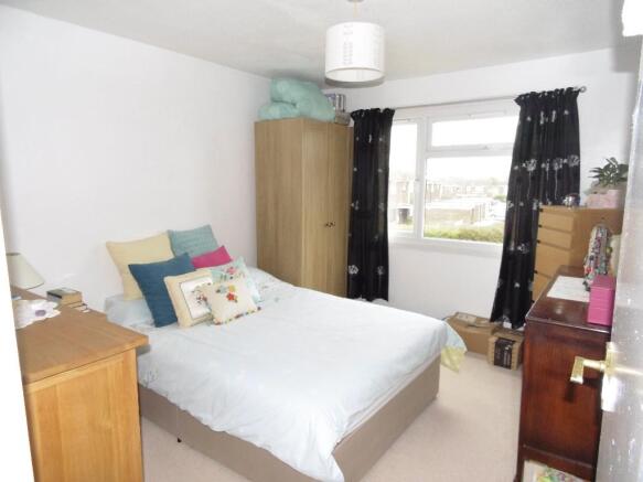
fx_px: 409
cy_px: 241
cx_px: 322
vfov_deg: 61.1
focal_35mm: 22
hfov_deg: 76.4
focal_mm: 4
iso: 200
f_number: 3
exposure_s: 1/60
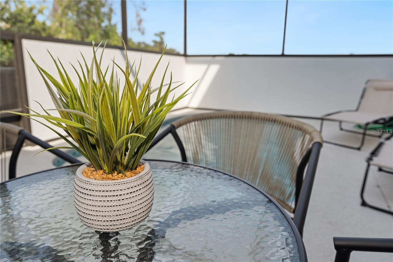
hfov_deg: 76.1
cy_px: 131
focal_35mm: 23
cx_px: 196
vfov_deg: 55.1
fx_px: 251
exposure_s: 1/250
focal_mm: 23
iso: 80
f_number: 5
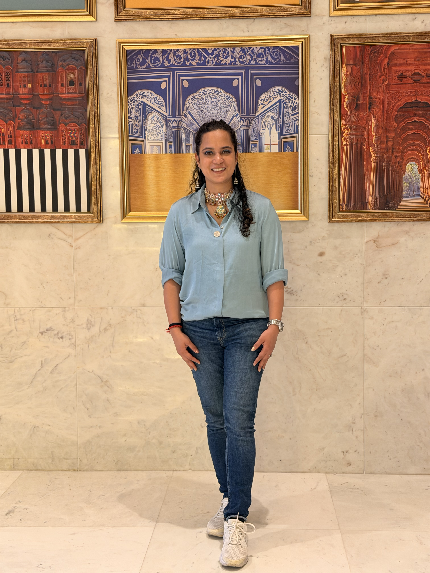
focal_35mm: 48
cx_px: 215
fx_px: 795
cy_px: 286
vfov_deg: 39.7
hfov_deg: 30.3
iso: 200
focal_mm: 6.76
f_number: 1.78
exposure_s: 1/33
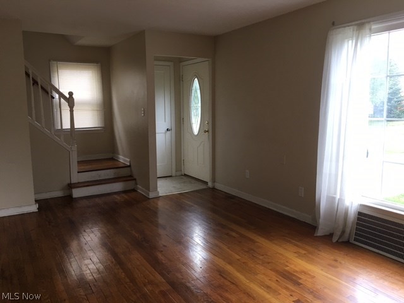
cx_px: 202
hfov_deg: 61.7
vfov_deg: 48.2
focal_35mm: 29
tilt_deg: -6.4
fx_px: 338
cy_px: 152
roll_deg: +1.1
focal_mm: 4.15
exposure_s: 1/30
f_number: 2.2
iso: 25
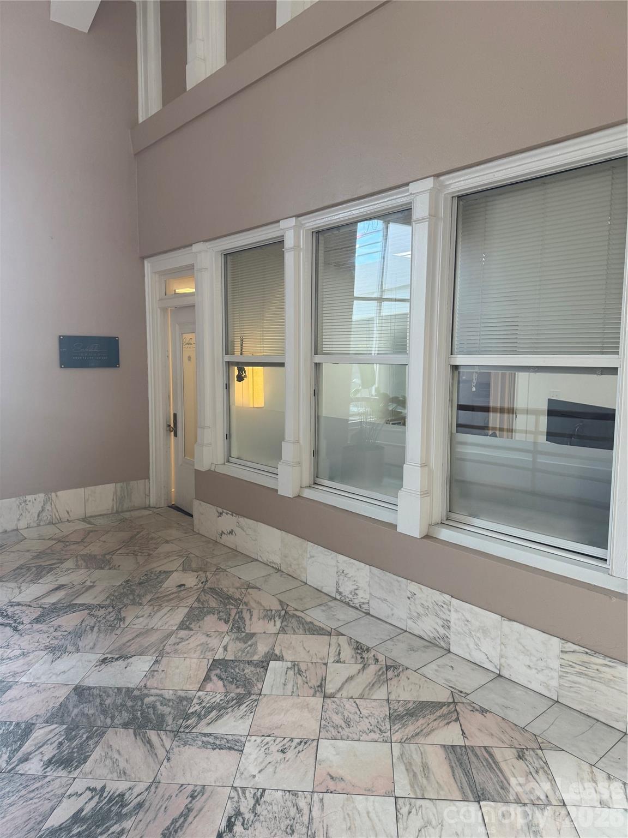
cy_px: 419
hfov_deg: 56.8
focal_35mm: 24
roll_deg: -0.5
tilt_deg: -4.8
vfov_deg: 71.6
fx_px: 581
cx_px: 314
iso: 125
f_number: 1.78
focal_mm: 6.76
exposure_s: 1/120
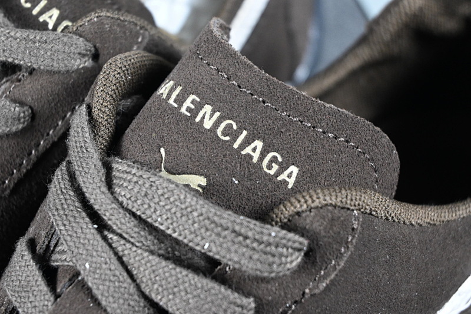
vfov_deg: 18.2
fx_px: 981
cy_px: 157
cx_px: 236
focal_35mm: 75
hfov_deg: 27.0
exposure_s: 1/125
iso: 2500
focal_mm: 50
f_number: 6.3
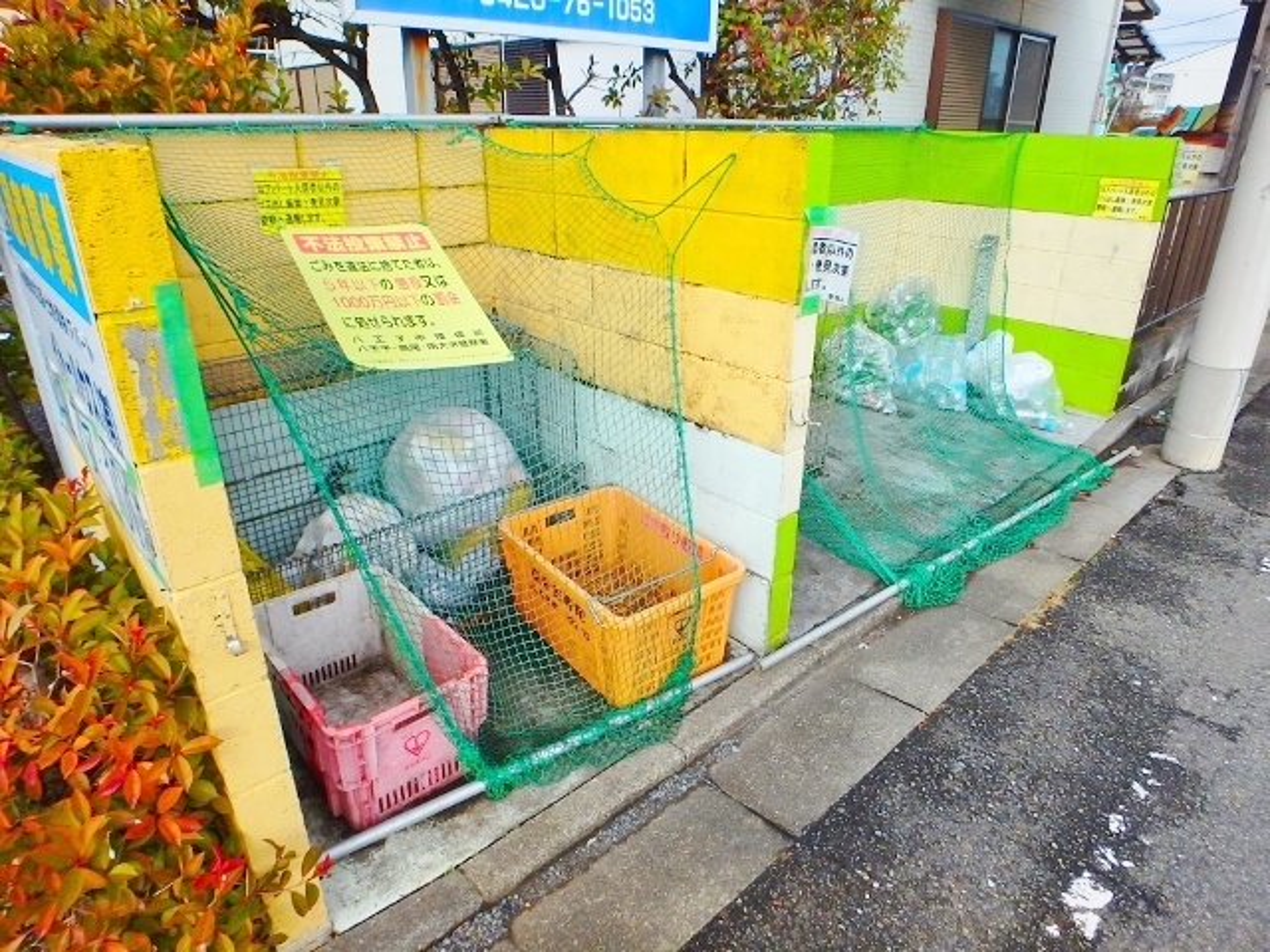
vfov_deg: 63.4
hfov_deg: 79.0
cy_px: 476
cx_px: 635
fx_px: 770
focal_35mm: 21
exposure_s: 1/800
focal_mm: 3.7
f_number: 3.5
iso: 125
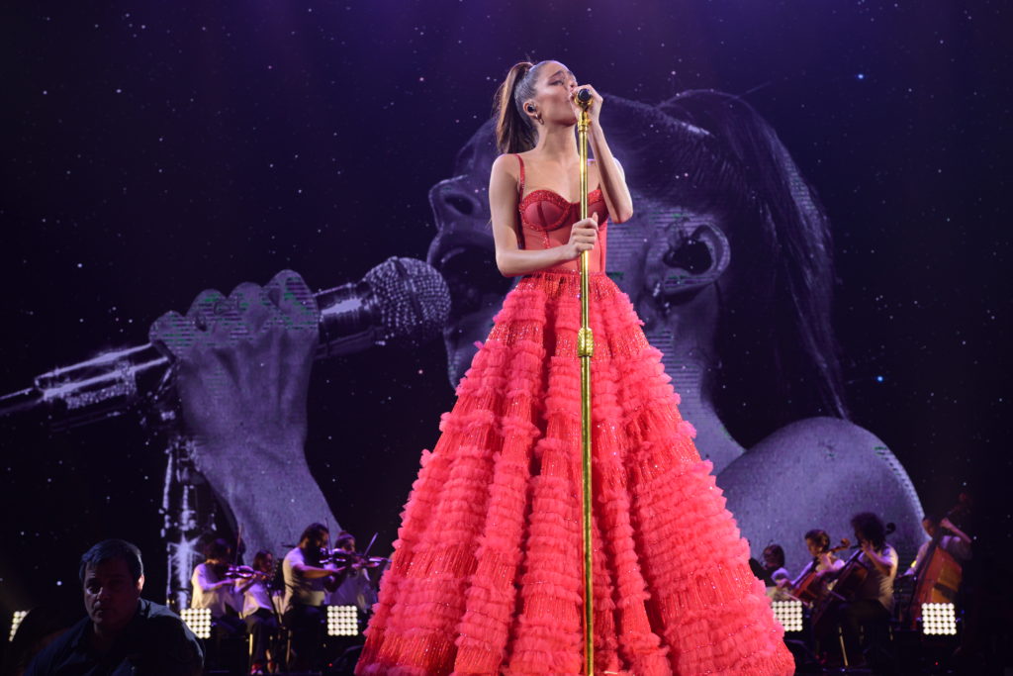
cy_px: 338
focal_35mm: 52
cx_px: 506
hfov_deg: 37.8
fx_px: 1477
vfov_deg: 25.8
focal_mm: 35
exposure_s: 1/250
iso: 400
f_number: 3.5
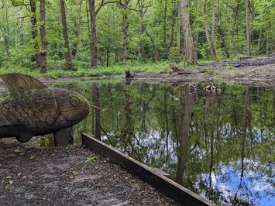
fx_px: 270
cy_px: 89
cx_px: 123
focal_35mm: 34
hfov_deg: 53.9
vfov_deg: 41.7
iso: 43
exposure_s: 1/197
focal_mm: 4.38
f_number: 1.73
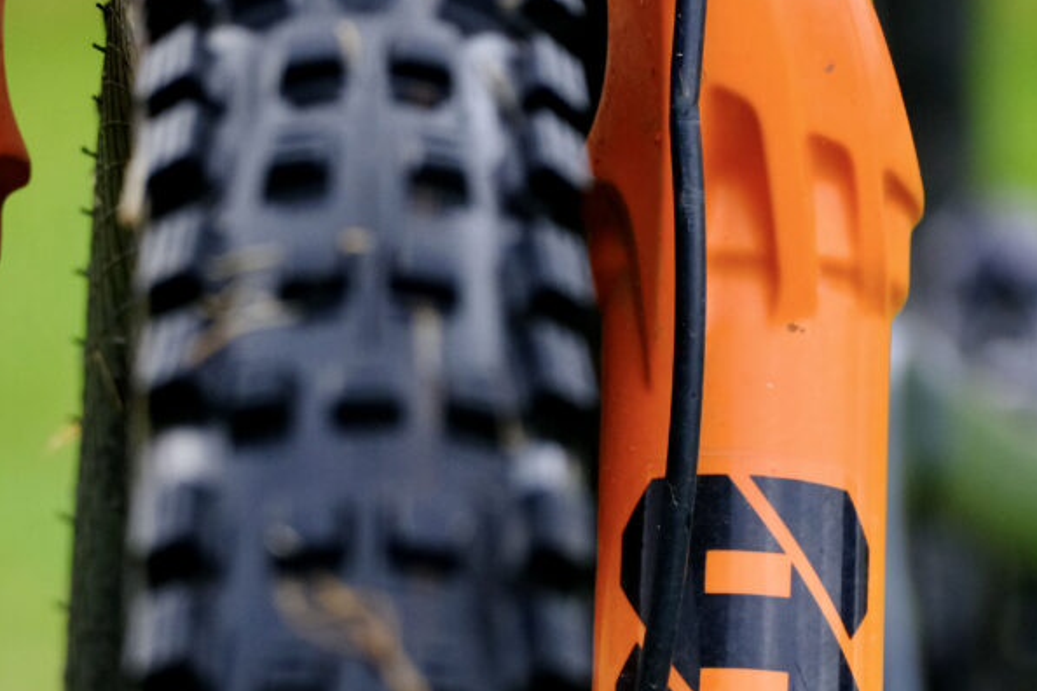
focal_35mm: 776
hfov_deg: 2.7
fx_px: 22351
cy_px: 521
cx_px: 403
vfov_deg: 1.8
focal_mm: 300
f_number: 5.6
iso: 1600
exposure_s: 1/250
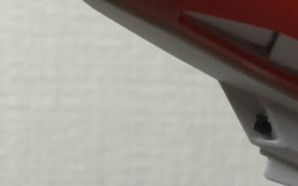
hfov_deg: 13.6
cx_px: 245
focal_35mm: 153
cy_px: 45
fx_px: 1242
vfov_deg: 8.5
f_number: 2.4
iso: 32
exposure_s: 1/30
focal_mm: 3.3
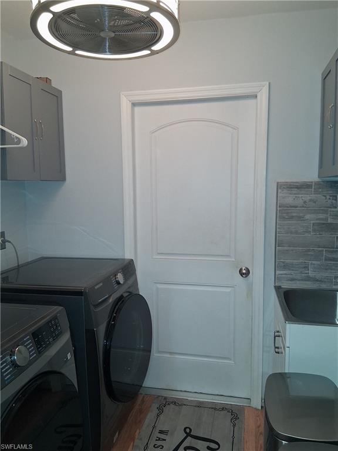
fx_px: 338
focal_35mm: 26
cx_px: 169
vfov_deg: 67.3
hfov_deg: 53.1
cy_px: 226
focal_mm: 3.98
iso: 320
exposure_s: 1/60
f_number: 1.8
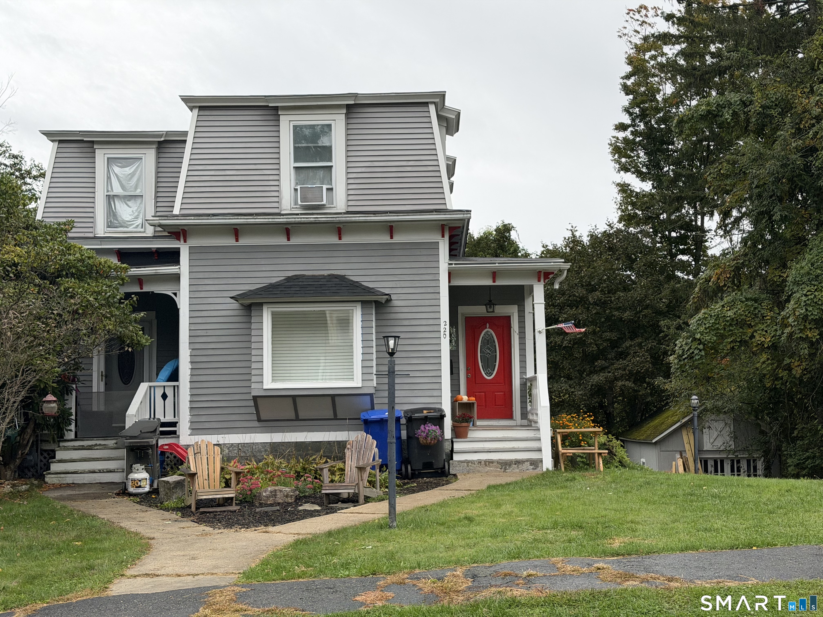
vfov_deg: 30.3
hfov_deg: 39.7
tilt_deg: +4.7
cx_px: 412
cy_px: 308
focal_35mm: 48
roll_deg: +1.3
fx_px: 1141
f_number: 1.78
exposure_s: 1/1041
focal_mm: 6.76
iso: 100
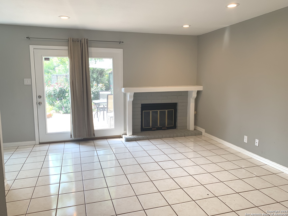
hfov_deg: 67.3
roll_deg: -0.1
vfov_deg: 53.1
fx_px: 216
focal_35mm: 26
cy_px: 108
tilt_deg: -8.4
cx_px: 144
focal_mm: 4.25
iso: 64
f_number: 1.8
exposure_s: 1/120
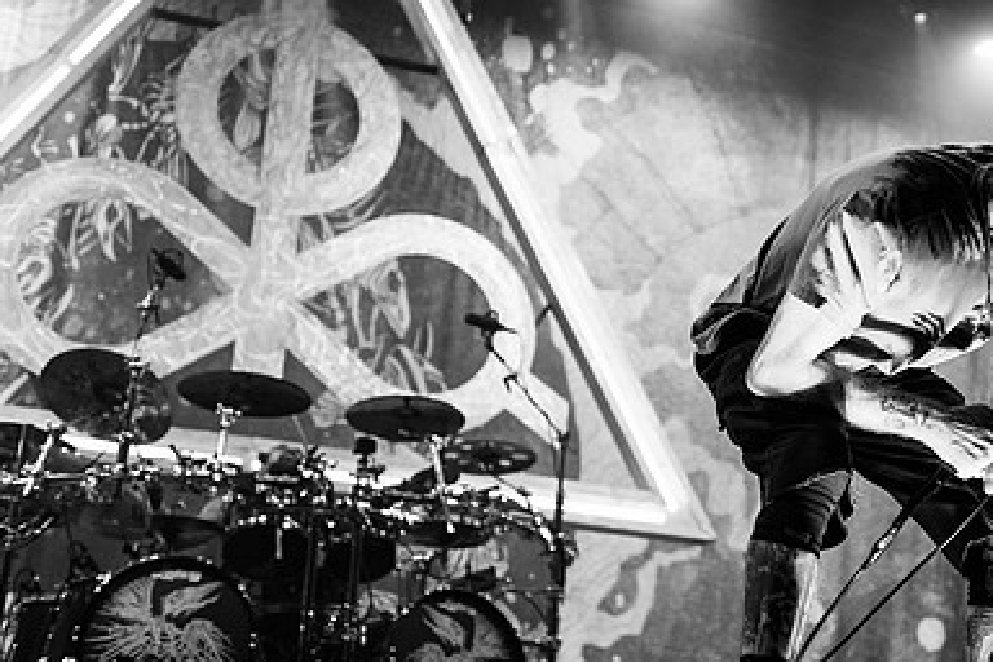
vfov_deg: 20.0
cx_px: 719
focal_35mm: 68
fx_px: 1876
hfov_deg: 29.3
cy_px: 226
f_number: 3.2
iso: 3200
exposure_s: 1/320
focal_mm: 45
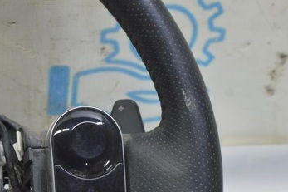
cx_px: 103
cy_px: 169
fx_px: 840
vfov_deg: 12.9
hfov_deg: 19.4
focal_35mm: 105
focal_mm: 38
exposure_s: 1/20
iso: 400
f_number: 5.6
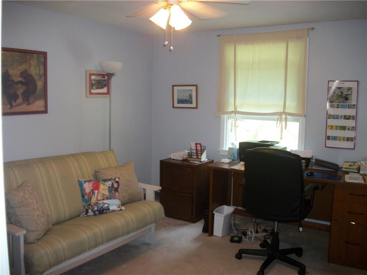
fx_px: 339
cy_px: 138
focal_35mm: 32
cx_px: 184
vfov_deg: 44.2
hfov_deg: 56.8
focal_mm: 5.7
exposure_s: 1/30
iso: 160
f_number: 2.9
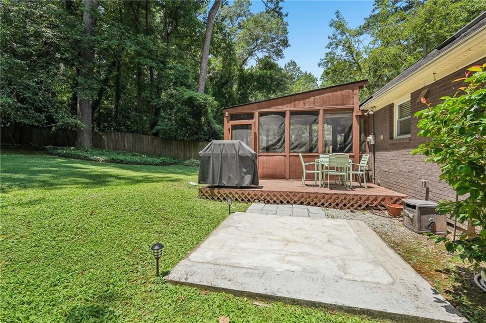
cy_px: 162
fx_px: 216
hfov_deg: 96.8
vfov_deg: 73.7
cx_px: 243
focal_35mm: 16
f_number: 8
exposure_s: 1/1600
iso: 800
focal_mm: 16
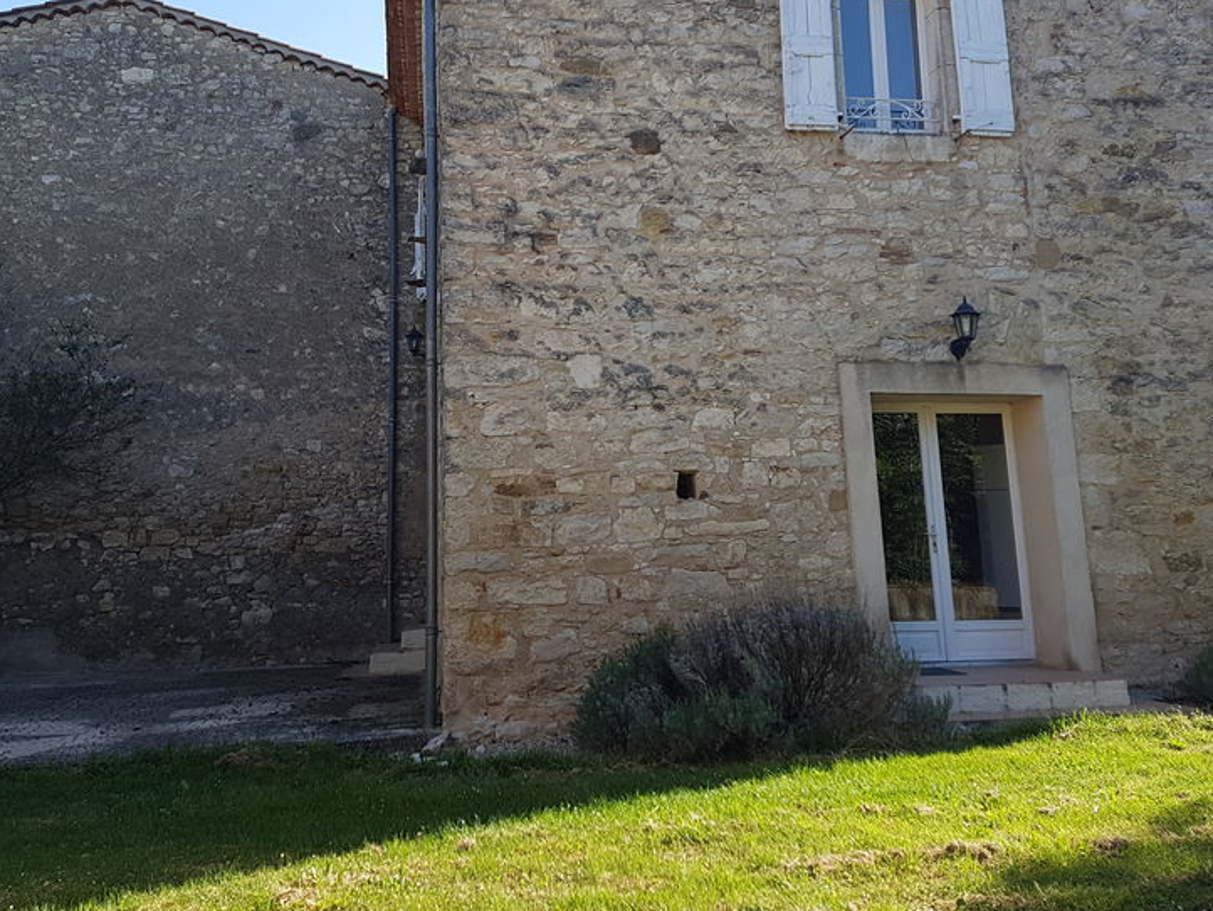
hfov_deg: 51.3
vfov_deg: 39.2
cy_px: 304
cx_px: 610
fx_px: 1262
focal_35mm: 36
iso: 50
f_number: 1.7
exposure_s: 1/872
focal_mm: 4.2
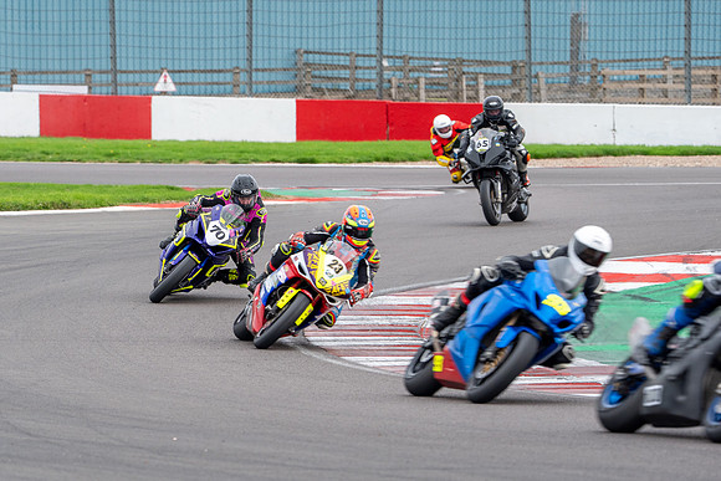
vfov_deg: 4.3
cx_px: 263
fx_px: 6399
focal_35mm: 319
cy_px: 241
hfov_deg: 6.4
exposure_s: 1/250
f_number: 6.3
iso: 500
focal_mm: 251
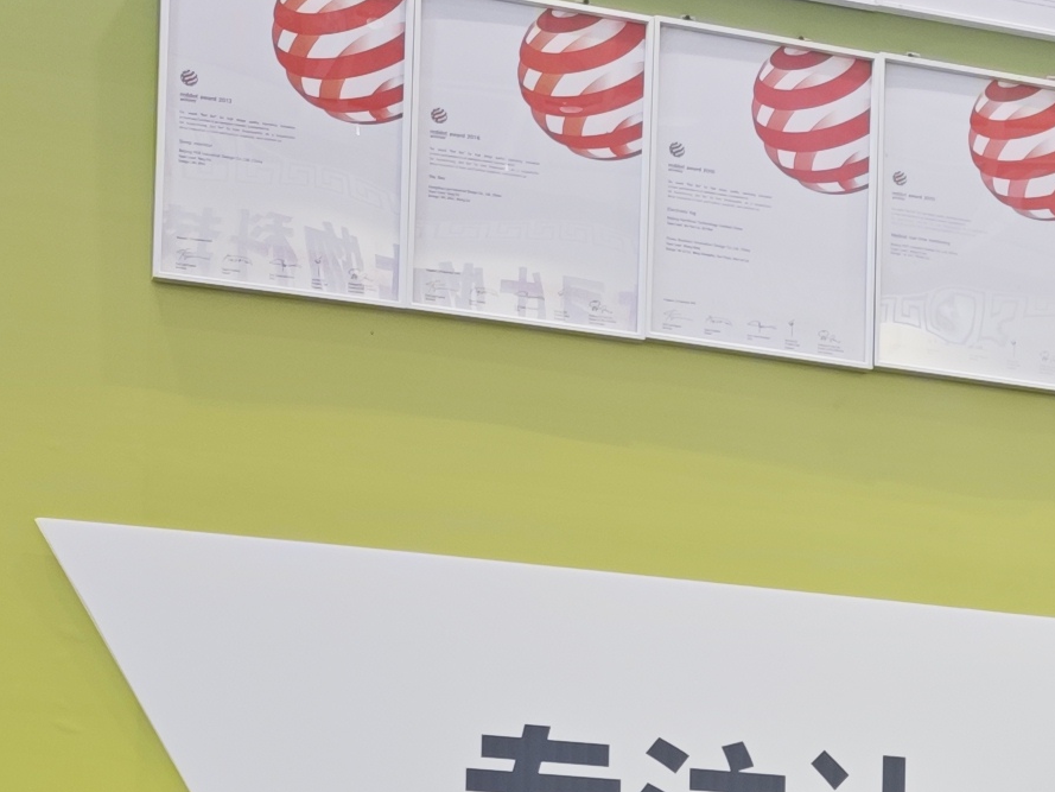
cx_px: 1423
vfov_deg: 13.2
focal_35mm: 106
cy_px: 1176
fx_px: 3231
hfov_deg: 17.3
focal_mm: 6.68
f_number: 1.44
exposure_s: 1/100
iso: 100
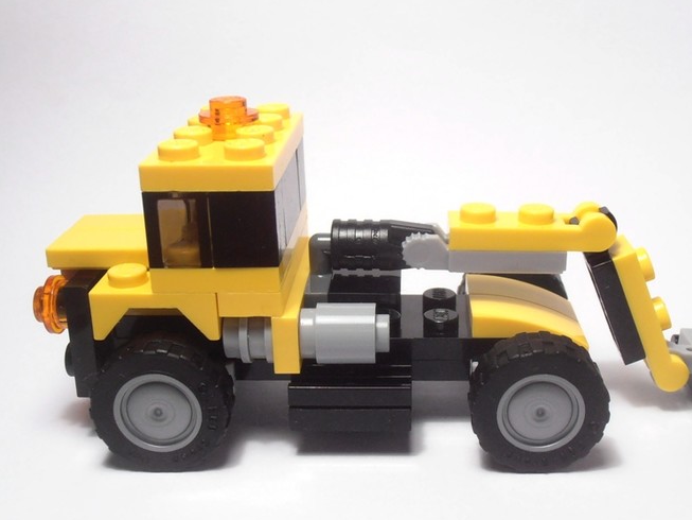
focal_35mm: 51
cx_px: 408
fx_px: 1020
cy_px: 280
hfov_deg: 37.4
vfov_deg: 28.6
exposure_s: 1/50
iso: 80
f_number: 3.9
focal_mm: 6.61
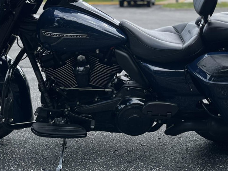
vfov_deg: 26.8
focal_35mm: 53
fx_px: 349
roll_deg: +1.3
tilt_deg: -4.7
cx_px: 125
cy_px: 28
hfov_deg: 36.1
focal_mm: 5.1
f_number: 1.6
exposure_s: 1/1497
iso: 50
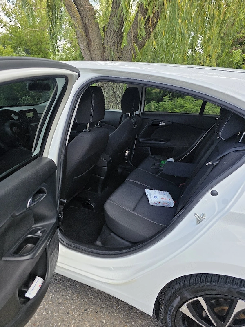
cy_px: 164
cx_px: 122
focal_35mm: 23
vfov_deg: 73.9
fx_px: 217
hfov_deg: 58.9
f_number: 1.7
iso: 32
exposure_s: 1/370
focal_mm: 6.3
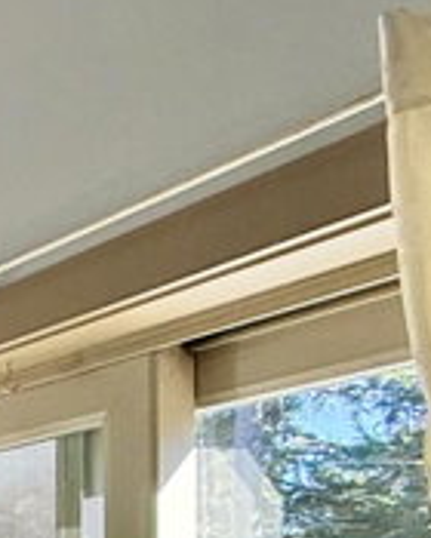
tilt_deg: +2.4
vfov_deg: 22.4
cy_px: 609
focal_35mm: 80
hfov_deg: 11.2
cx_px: -877
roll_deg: -1.4
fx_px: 1276
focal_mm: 2.22
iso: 50
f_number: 2.2
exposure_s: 1/103
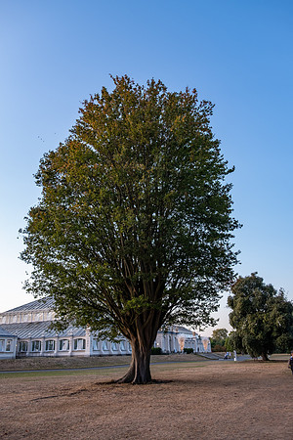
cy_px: 220
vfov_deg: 65.5
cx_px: 146
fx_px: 342
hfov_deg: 46.4
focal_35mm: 28
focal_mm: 18.8
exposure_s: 1/120
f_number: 2.8
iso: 200
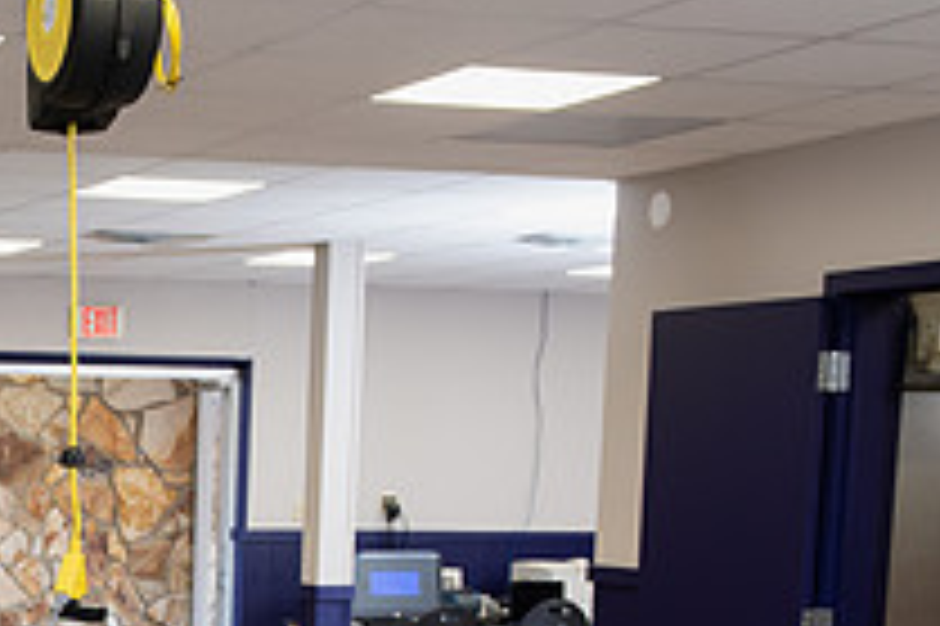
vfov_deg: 14.8
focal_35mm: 89
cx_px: -144
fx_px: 2322
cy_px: 772
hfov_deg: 21.5
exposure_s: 1/125
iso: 800
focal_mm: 32
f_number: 5
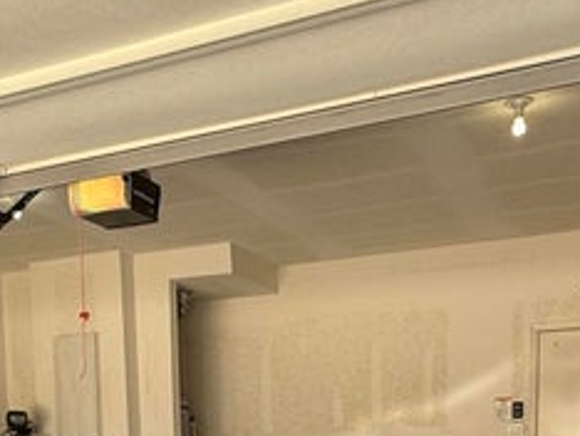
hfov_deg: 37.4
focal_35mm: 51
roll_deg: +1.7
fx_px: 855
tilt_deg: -5.7
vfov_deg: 25.1
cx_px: 259
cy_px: 552
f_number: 2.2
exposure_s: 1/143
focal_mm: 2.22
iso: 50
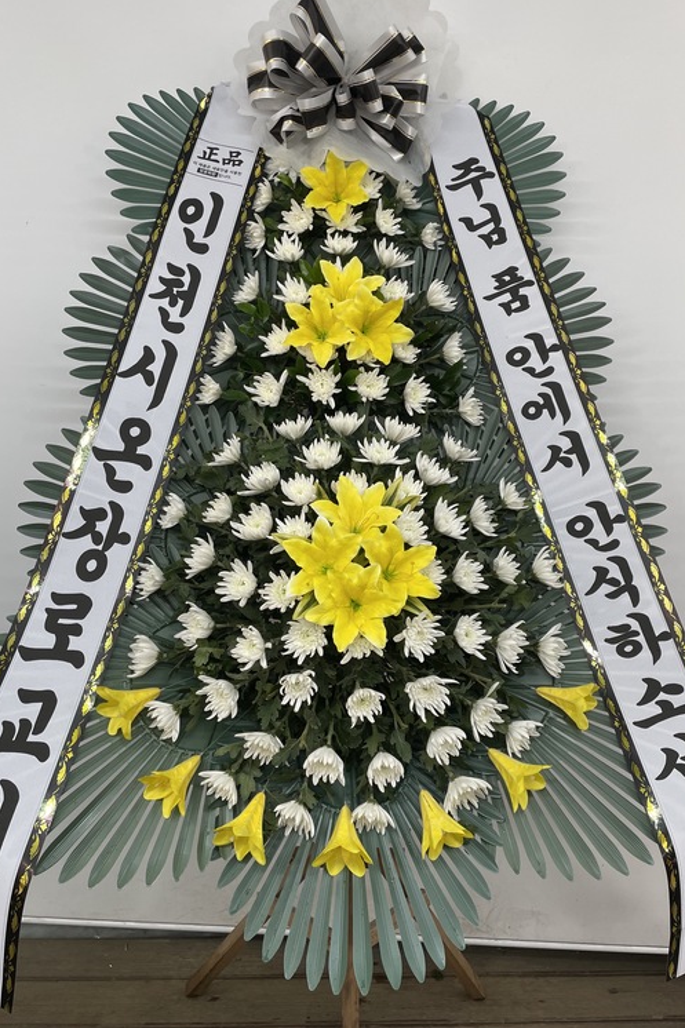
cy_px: 495
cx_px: 339
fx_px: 828
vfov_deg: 63.6
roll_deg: -0.7
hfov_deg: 44.9
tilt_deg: -8.8
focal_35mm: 29
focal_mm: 4.2
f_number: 1.6
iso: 64
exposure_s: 1/121
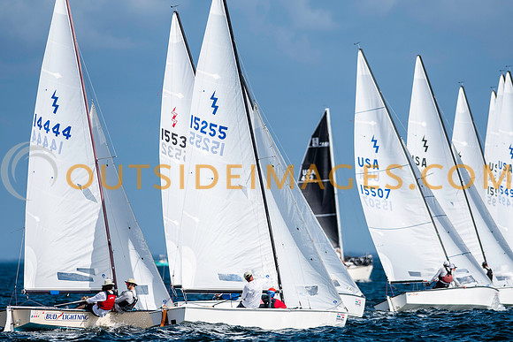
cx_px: 256
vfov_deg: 3.0
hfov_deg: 4.5
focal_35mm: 456
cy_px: 171
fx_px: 6503
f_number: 5
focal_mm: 300
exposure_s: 1/4000
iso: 200
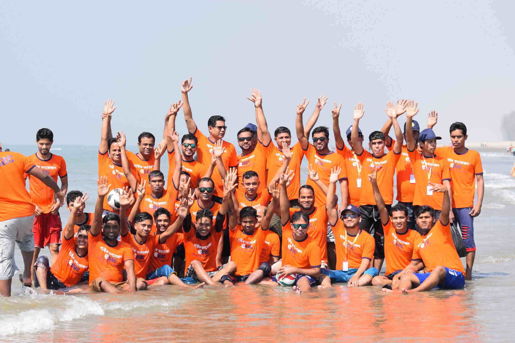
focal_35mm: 105
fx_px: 1502
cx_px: 258
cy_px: 172
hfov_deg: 19.5
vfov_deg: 13.0
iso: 200
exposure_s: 1/640
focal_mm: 70
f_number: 6.3
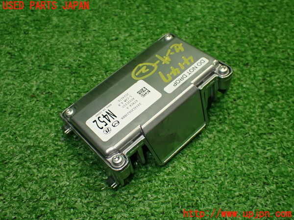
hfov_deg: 49.0
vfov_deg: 37.7
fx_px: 323
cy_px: 110
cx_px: 147
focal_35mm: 38
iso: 500
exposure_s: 1/160
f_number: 2.7
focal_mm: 6.83
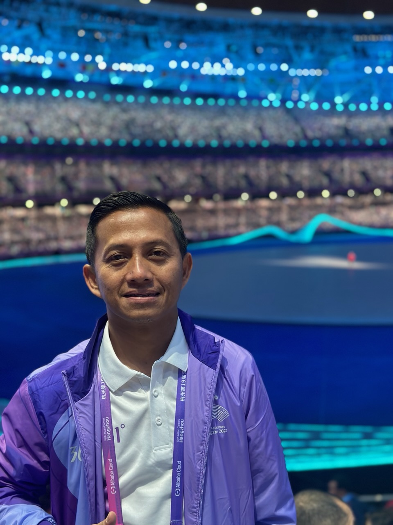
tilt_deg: -7.0
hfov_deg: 30.3
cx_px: 196
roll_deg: +1.3
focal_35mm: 48
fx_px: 727
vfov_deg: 39.7
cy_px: 262
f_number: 1.78
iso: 320
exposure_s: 1/33
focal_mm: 6.86
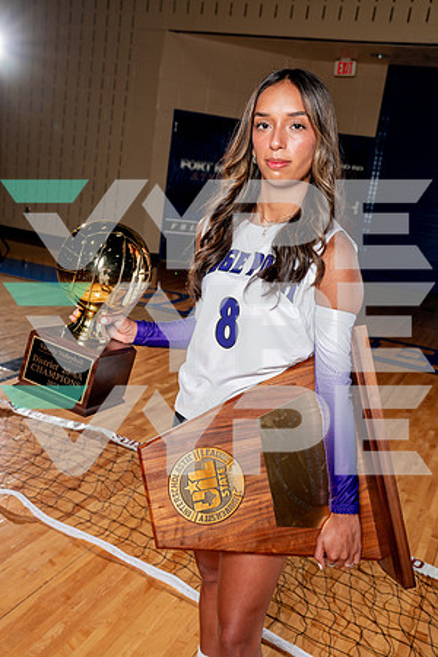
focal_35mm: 37
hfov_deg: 35.9
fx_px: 675
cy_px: 328
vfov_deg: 51.9
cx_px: 219
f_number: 5.6
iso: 200
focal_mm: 37
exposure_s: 1/250
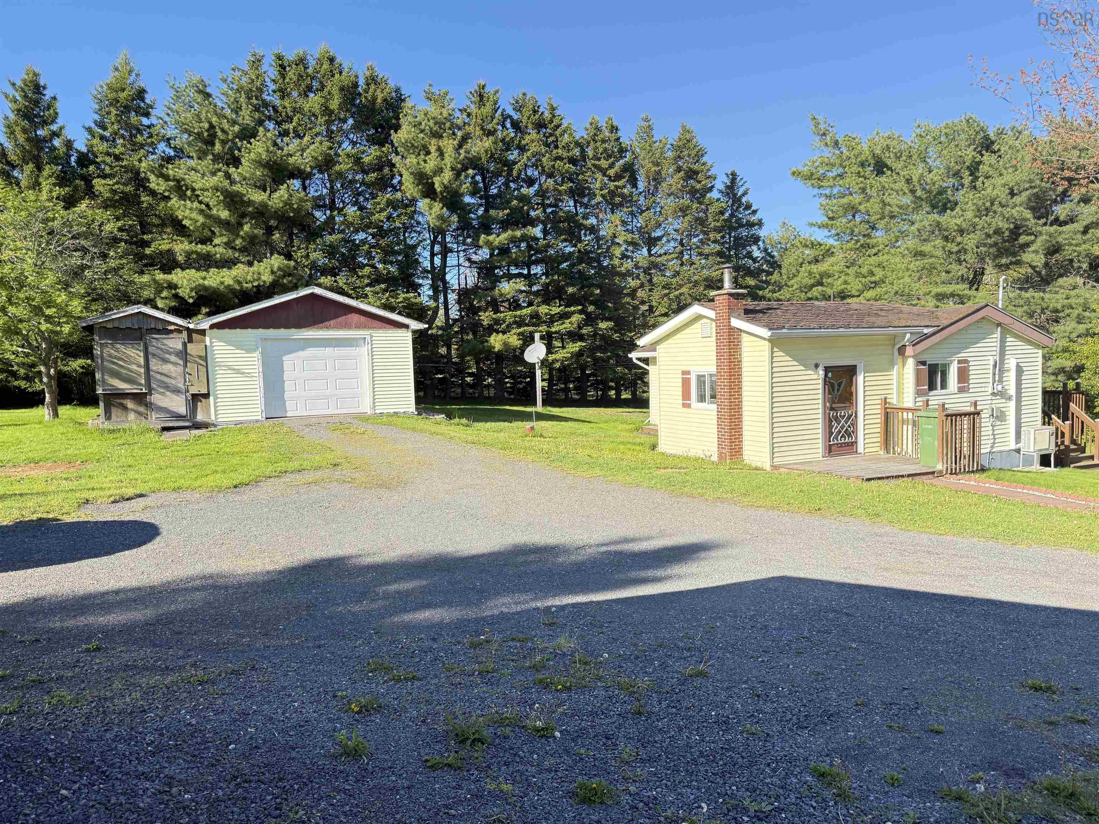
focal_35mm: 24
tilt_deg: -3.6
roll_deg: +1.9
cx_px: 550
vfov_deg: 56.8
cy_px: 412
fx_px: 762
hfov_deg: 71.6
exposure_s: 1/1812
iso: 100
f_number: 1.78
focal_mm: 6.76
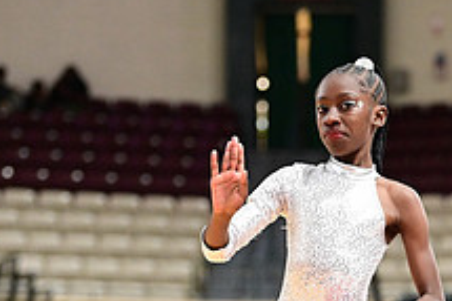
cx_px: 410
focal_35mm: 264
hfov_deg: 7.8
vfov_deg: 5.2
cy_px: 396
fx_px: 3312
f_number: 3.2
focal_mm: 98
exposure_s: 1/1000
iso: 6400
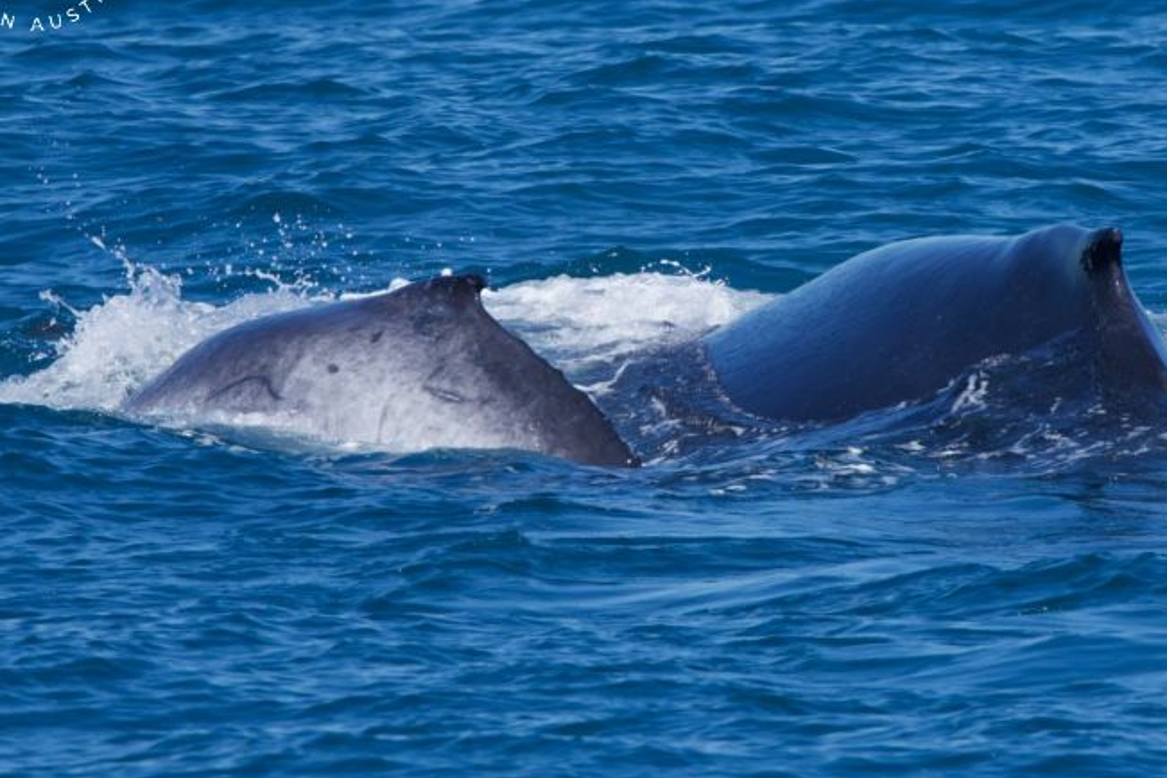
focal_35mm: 737
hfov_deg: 2.8
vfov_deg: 1.9
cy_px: 306
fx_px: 23889
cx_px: 645
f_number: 8
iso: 1250
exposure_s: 1/3200
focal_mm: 600
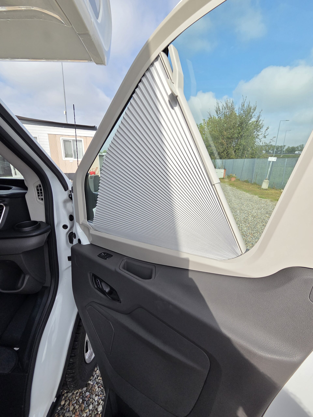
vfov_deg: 106.2
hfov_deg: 89.9
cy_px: 208
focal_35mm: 13
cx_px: 156
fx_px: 157
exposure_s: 1/2000
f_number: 2.2
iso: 80
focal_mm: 2.2
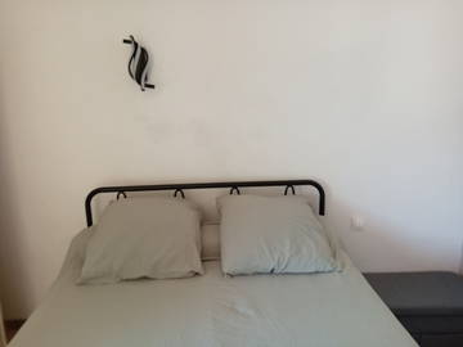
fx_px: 361
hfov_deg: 65.3
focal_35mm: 27
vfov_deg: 51.4
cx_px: 232
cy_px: 174
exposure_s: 1/25
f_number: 1.8
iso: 752
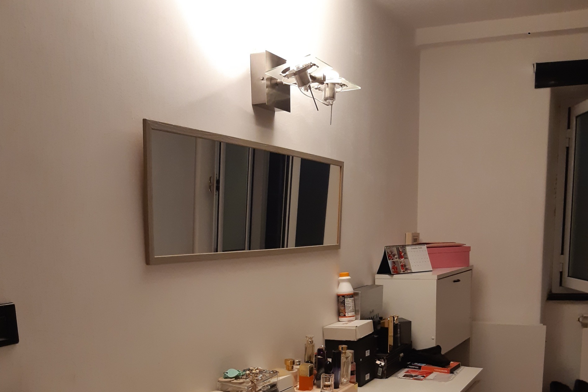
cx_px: 300
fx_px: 604
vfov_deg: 34.2
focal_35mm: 37
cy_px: 342
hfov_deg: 51.9
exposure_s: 1/50
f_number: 1.7
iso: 200
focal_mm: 3.92
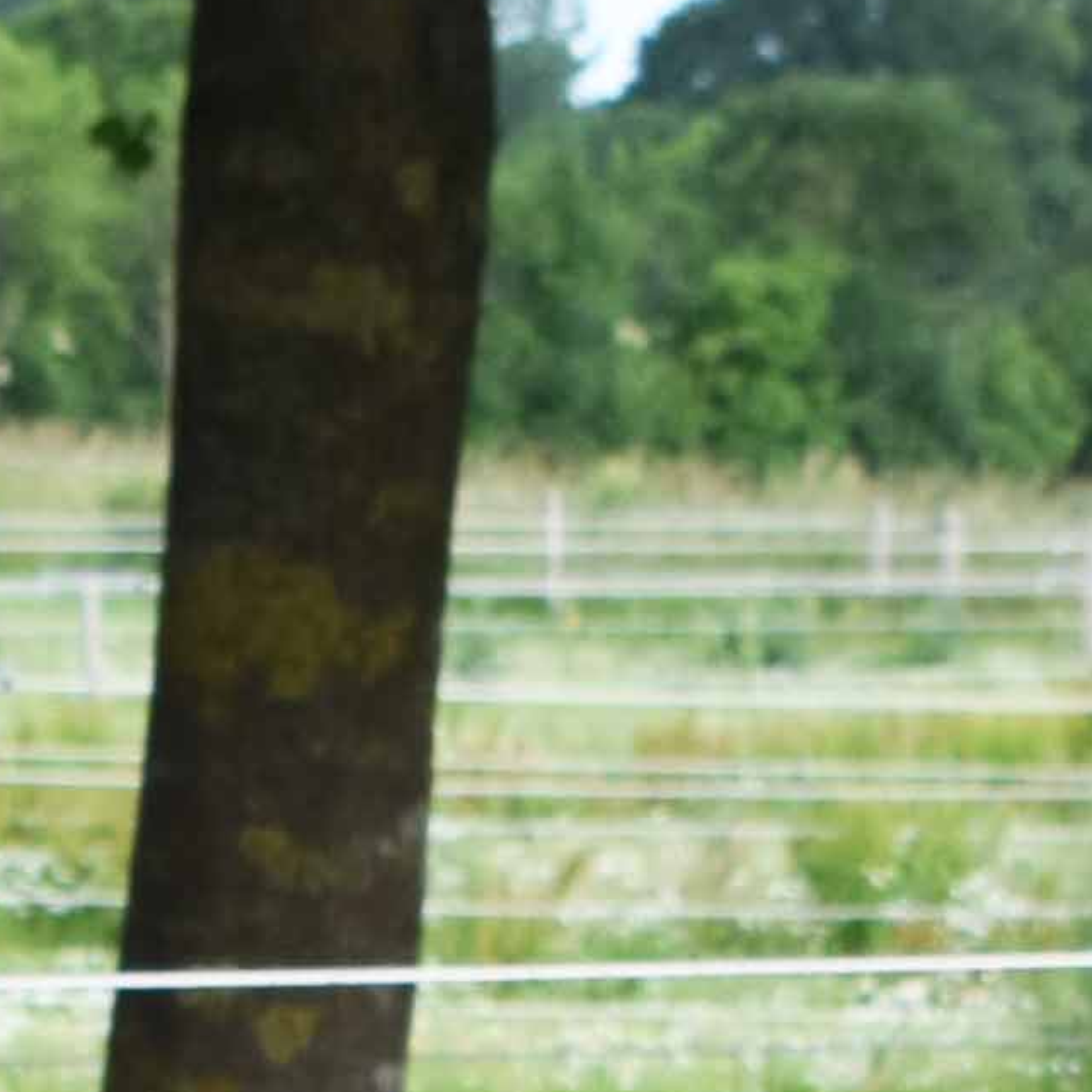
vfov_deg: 3.6
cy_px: 2153
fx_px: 17024
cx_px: -470
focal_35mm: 477
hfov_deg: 3.7
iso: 250
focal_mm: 40
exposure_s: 1/250
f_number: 8
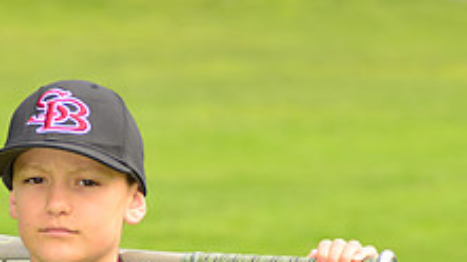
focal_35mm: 303
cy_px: 343
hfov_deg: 7.1
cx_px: 82
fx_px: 3750
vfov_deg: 4.0
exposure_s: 1/250
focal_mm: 110
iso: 100
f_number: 5
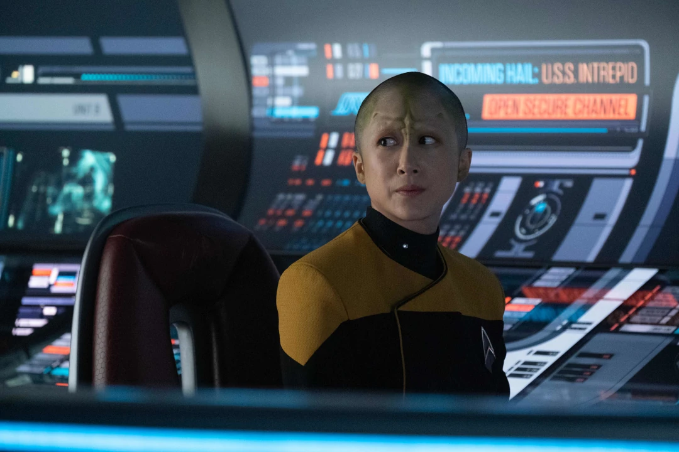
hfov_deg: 11.1
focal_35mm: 186
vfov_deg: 7.4
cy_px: 226
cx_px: 340
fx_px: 3508
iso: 6400
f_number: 3.6
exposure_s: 1/125
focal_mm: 124.3
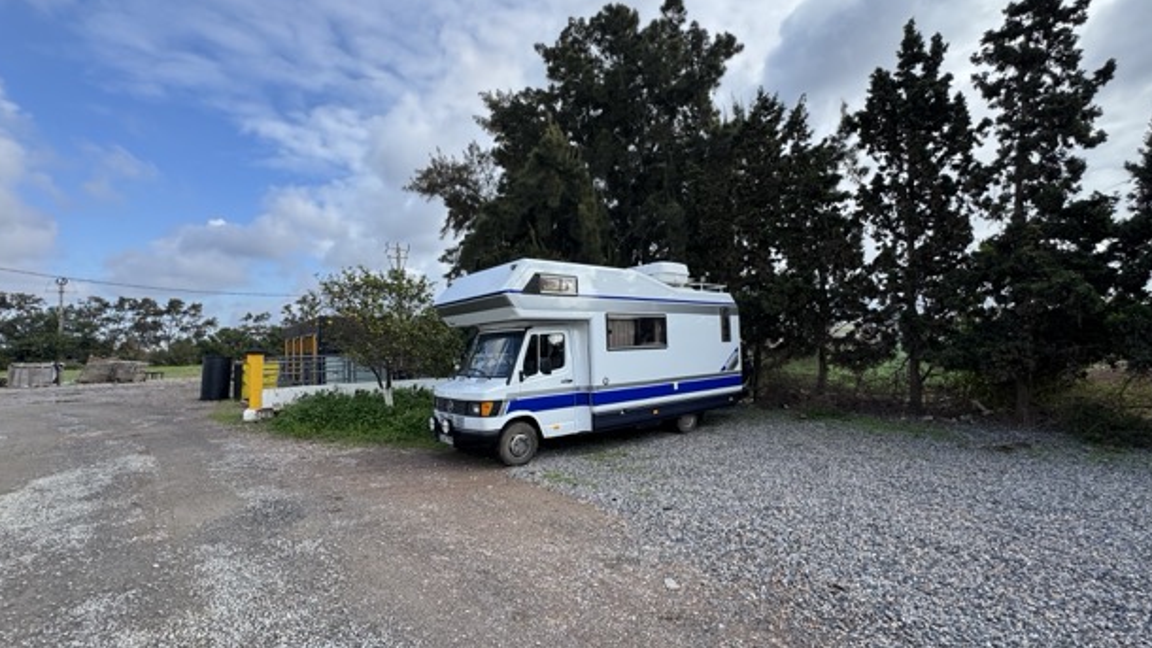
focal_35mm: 16
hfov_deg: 99.3
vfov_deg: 67.1
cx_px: 599
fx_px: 489
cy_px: 327
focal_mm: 2.22
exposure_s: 1/707
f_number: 2.2
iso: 40
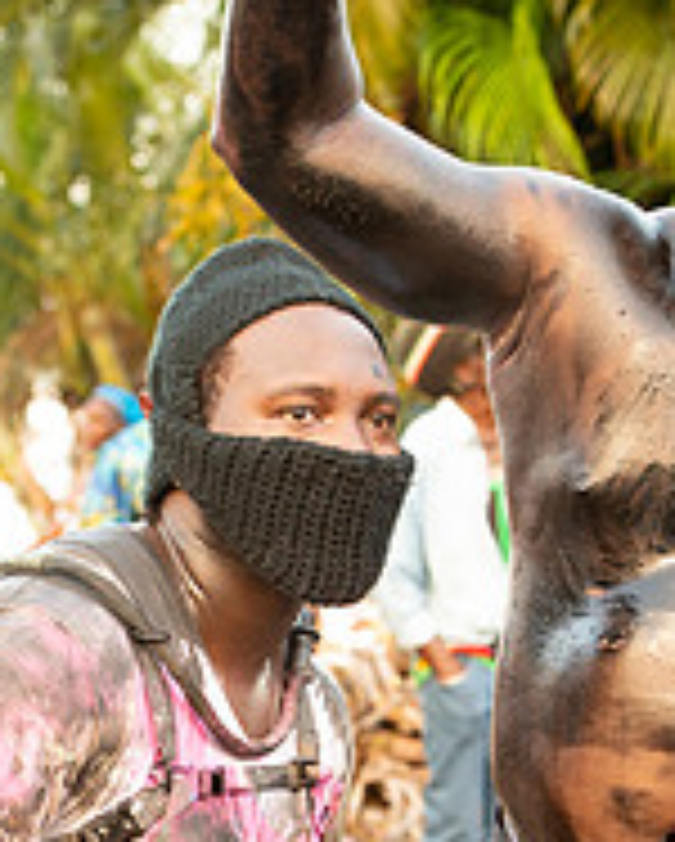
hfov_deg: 9.8
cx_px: 250
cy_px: 892
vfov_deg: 12.0
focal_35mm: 158
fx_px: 3939
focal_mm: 70
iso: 1800
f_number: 5
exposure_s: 1/200
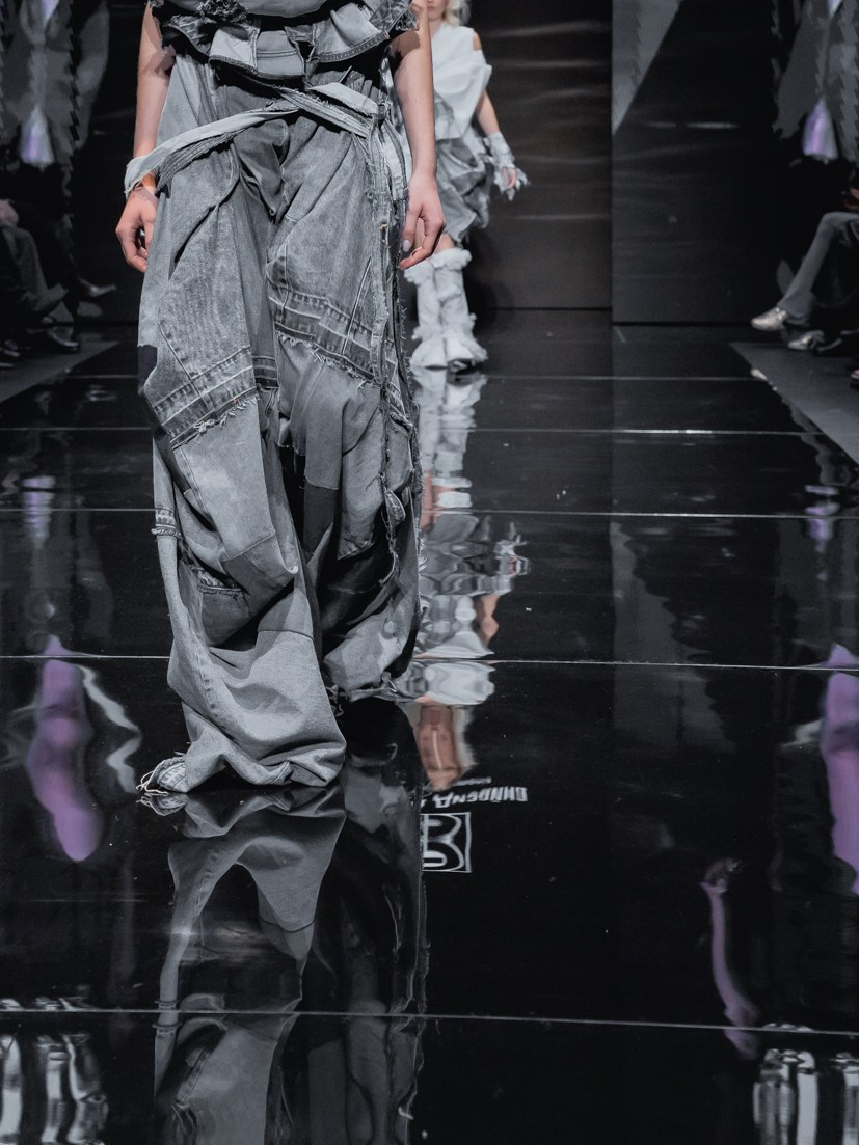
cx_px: 316
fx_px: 2548
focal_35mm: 77
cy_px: 173
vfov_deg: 24.8
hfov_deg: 19.1
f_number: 4.5
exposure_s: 1/250
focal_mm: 46
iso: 2000
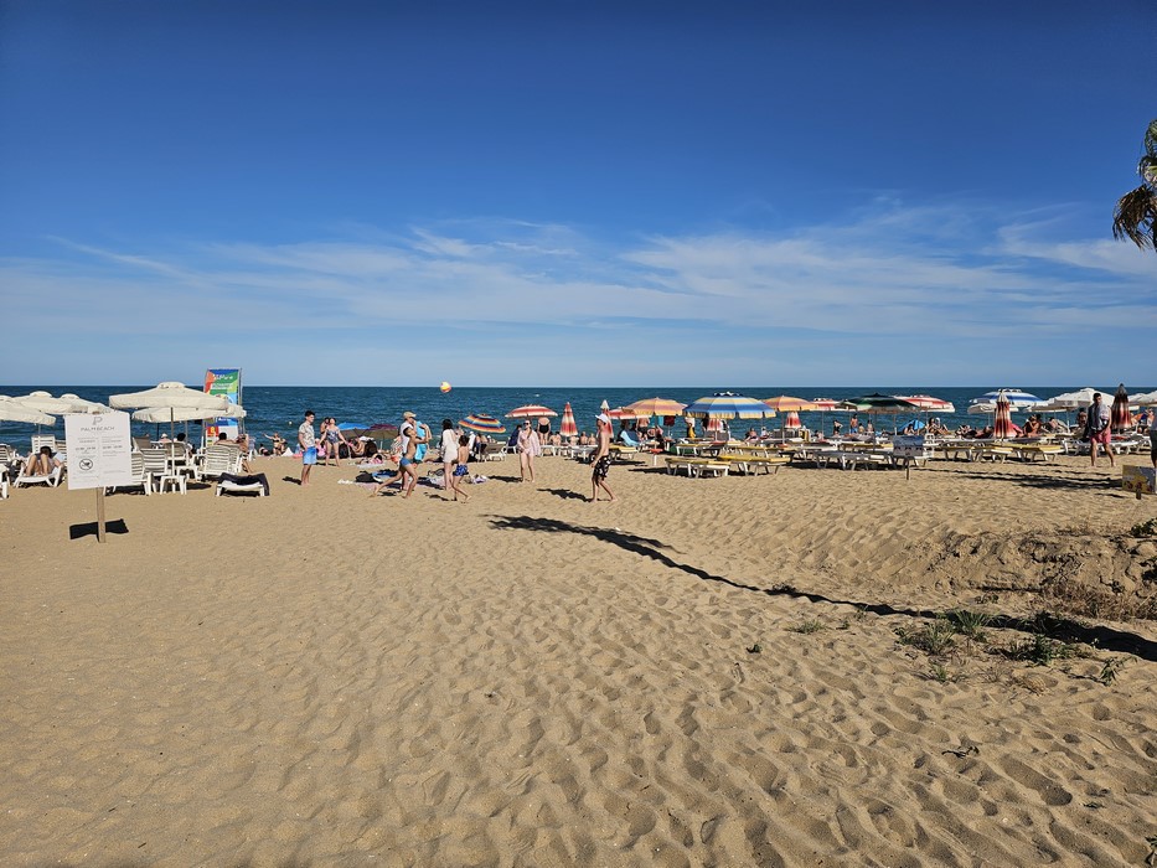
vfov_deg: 58.9
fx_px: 769
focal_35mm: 23
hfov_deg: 73.9
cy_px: 434
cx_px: 578
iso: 10
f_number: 1.7
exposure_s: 1/1946
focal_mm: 6.3
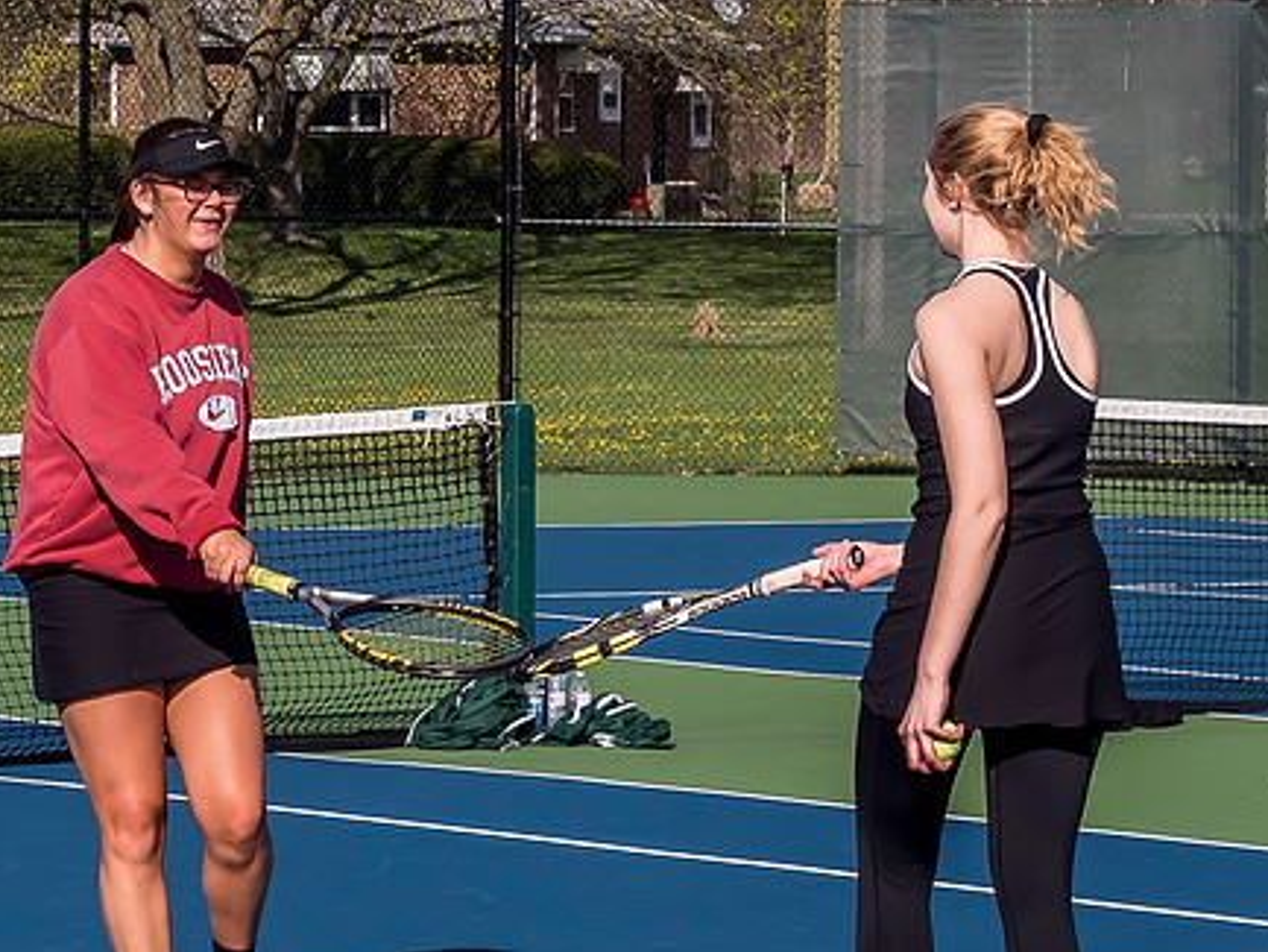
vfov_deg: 7.4
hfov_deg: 9.8
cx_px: 279
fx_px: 7365
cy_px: 396
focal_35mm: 201
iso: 320
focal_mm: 34
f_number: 4.5
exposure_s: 1/1600
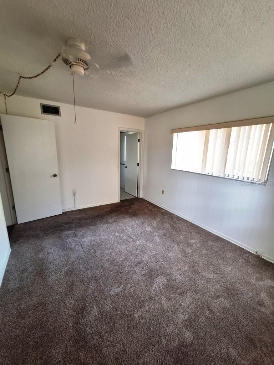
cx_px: 137
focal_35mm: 13
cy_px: 182
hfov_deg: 89.9
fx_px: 137
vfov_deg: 106.2
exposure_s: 1/40
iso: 80
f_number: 2.2
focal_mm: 1.74
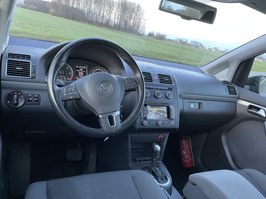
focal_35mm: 27
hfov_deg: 65.3
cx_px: 131
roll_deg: -12.5
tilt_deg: -18.6
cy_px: 103
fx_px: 207
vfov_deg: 51.3
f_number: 1.6
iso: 160
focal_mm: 4.2
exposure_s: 1/60
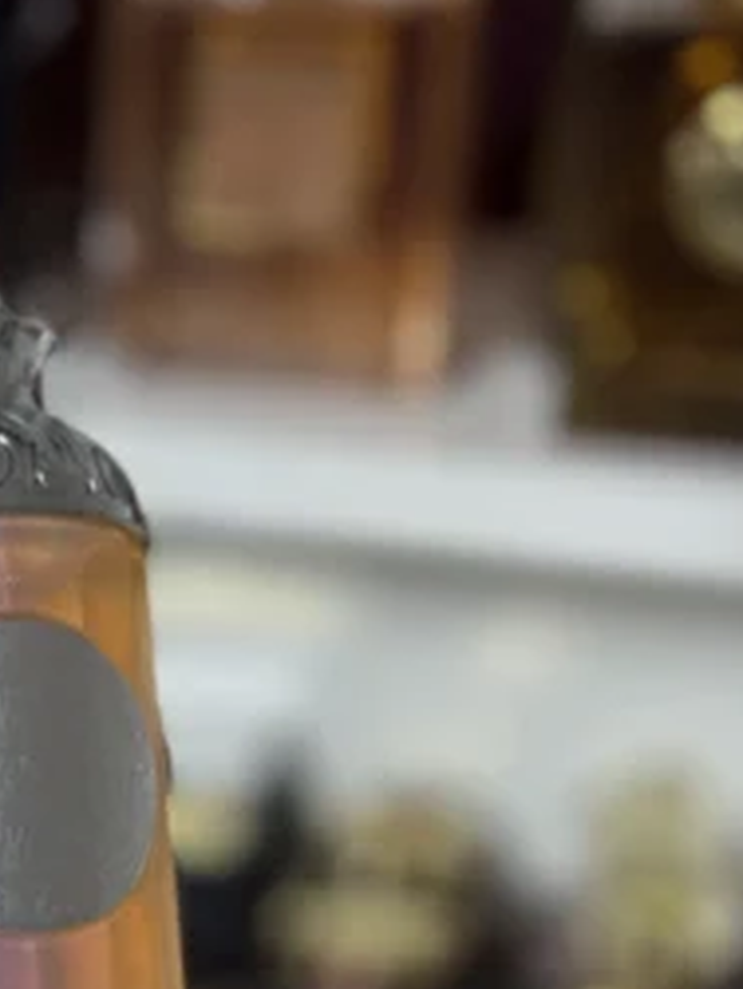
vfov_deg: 17.7
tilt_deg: -29.2
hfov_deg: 13.3
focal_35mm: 110
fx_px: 3143
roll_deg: -1.7
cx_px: 0
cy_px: 805
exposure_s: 1/50
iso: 125
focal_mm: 6.76
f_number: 1.78
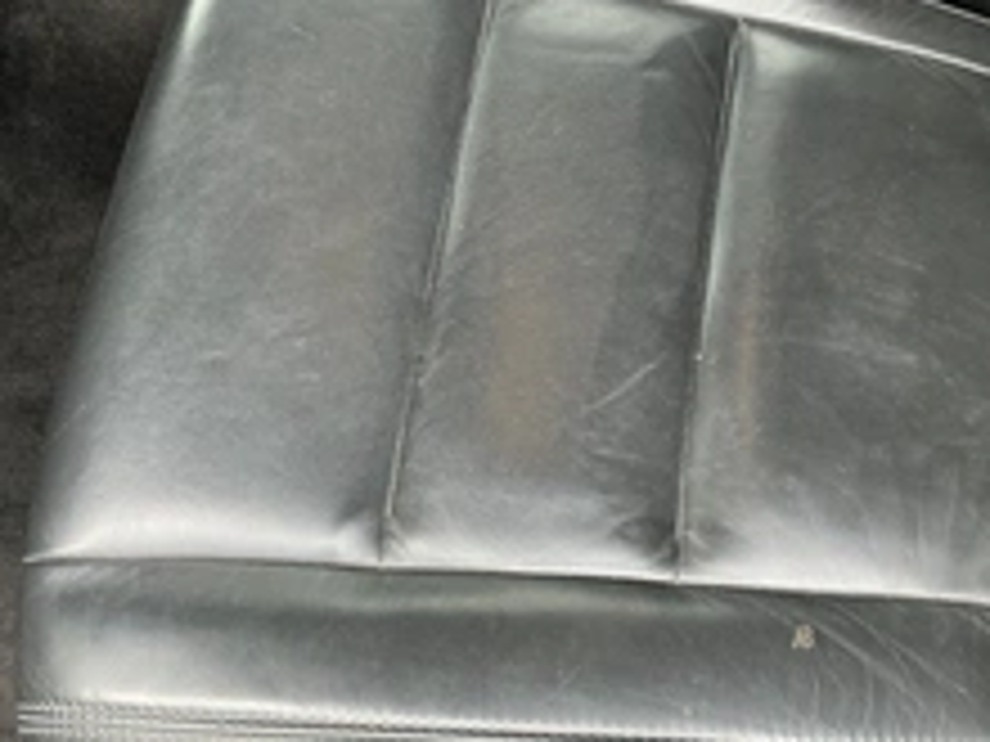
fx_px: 1459
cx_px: 572
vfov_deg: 28.5
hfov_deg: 37.4
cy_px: 333
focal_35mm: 51
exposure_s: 1/60
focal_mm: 3
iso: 100
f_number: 1.8
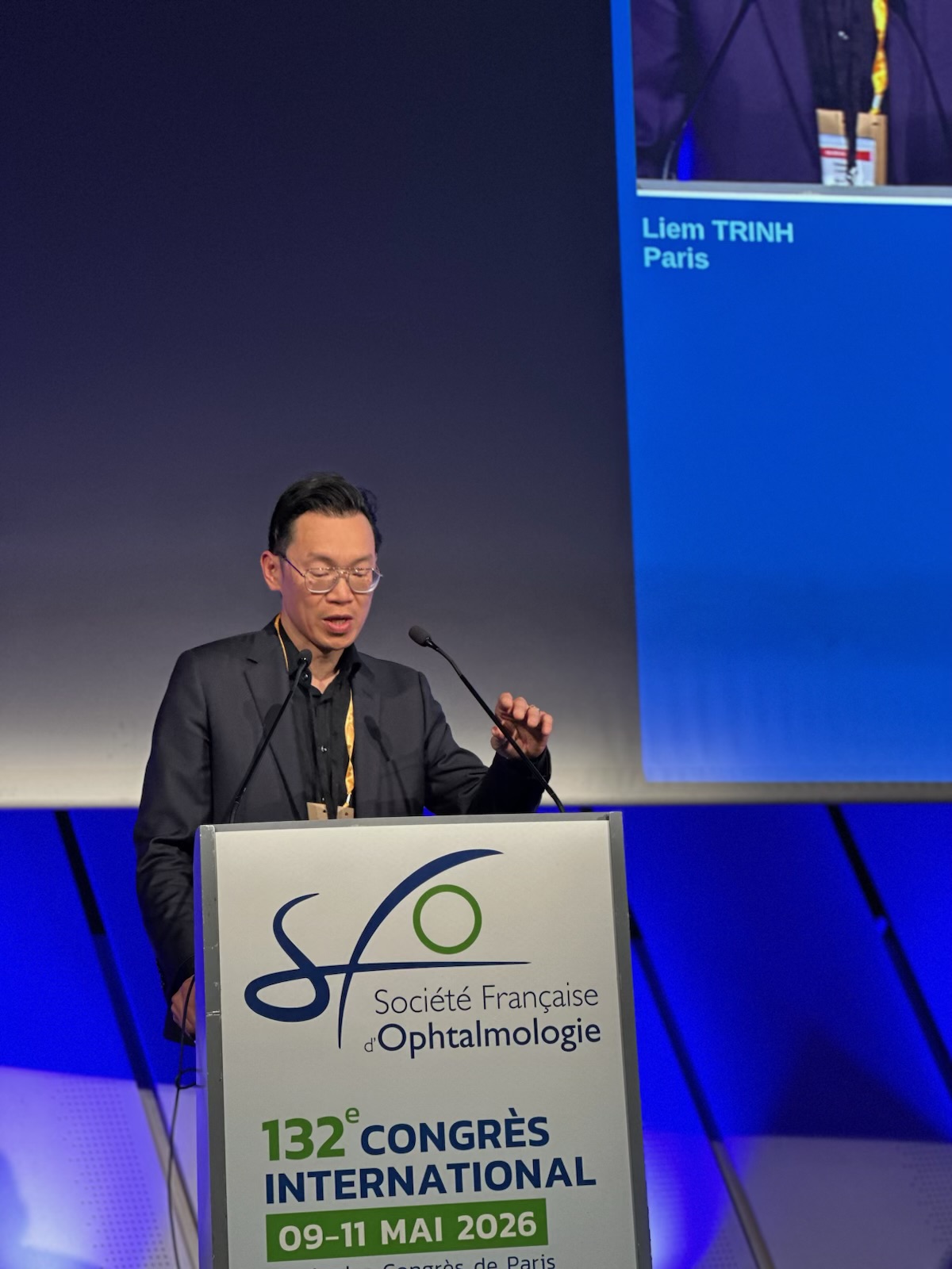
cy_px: 634
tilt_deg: +11.0
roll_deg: +0.8
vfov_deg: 25.3
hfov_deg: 19.1
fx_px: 2824
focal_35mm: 77
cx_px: 476
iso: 250
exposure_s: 1/40
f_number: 2.8
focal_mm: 9
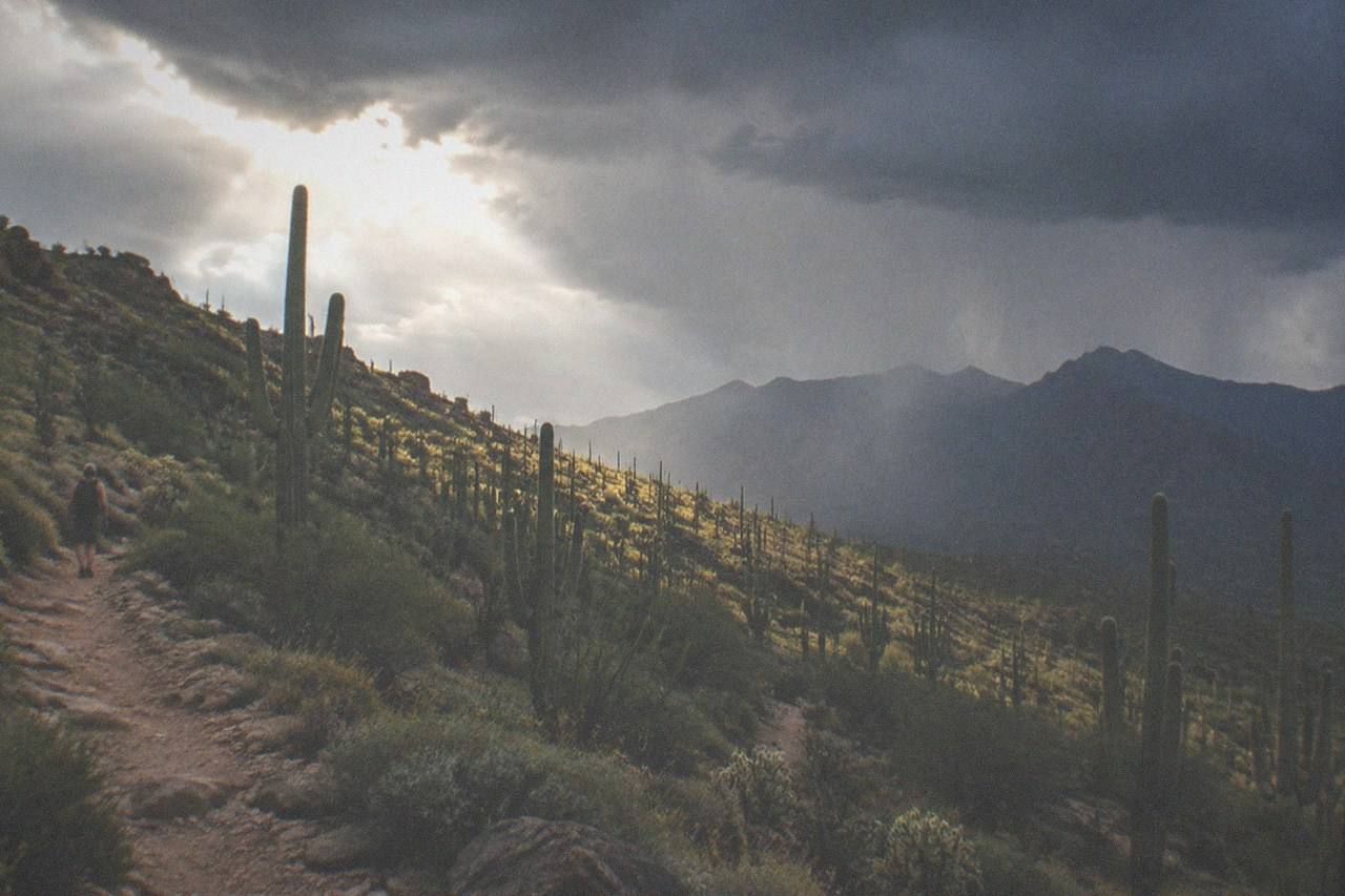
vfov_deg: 33.4
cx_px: 672
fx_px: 1494
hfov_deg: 48.5
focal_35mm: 40
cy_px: 448
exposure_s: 1/640
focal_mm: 40
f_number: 6.3
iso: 500
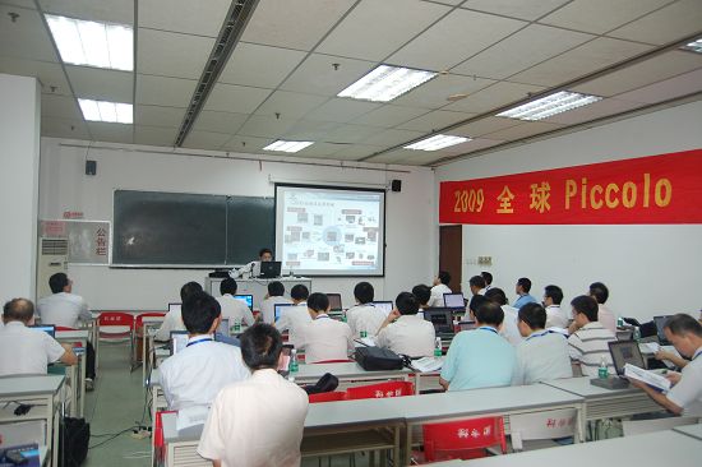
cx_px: 351
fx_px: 555
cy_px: 234
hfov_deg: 64.6
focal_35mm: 28
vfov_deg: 45.6
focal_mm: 19
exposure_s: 1/60
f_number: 2.8
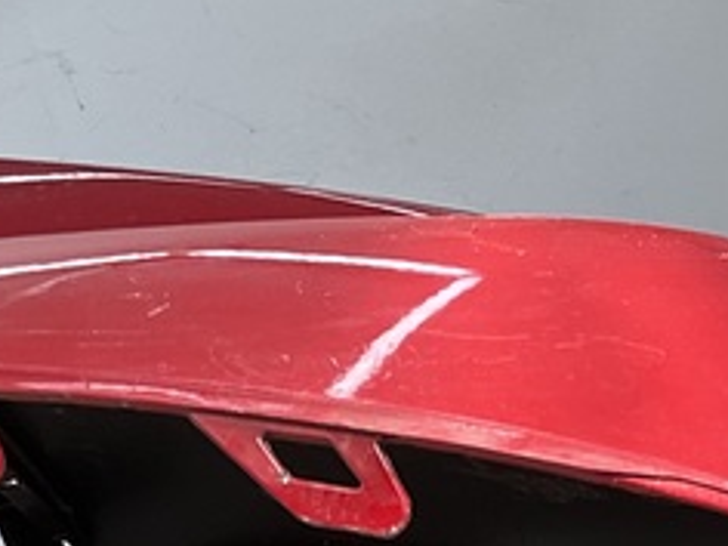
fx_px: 2608
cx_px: 669
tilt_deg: -13.8
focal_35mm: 124
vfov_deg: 11.2
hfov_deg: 15.7
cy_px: 953
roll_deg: +16.8
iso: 16
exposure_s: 1/230
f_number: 1.8
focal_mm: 3
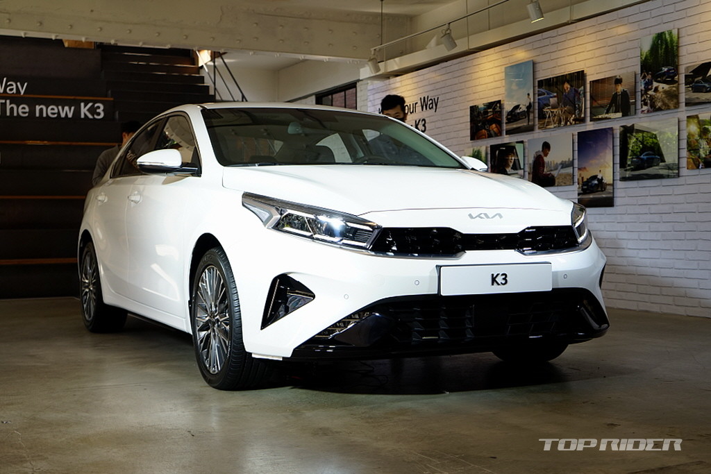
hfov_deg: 47.4
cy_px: 237
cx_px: 356
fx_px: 810
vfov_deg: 32.6
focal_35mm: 41
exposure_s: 1/60
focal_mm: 41
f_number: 4
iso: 125
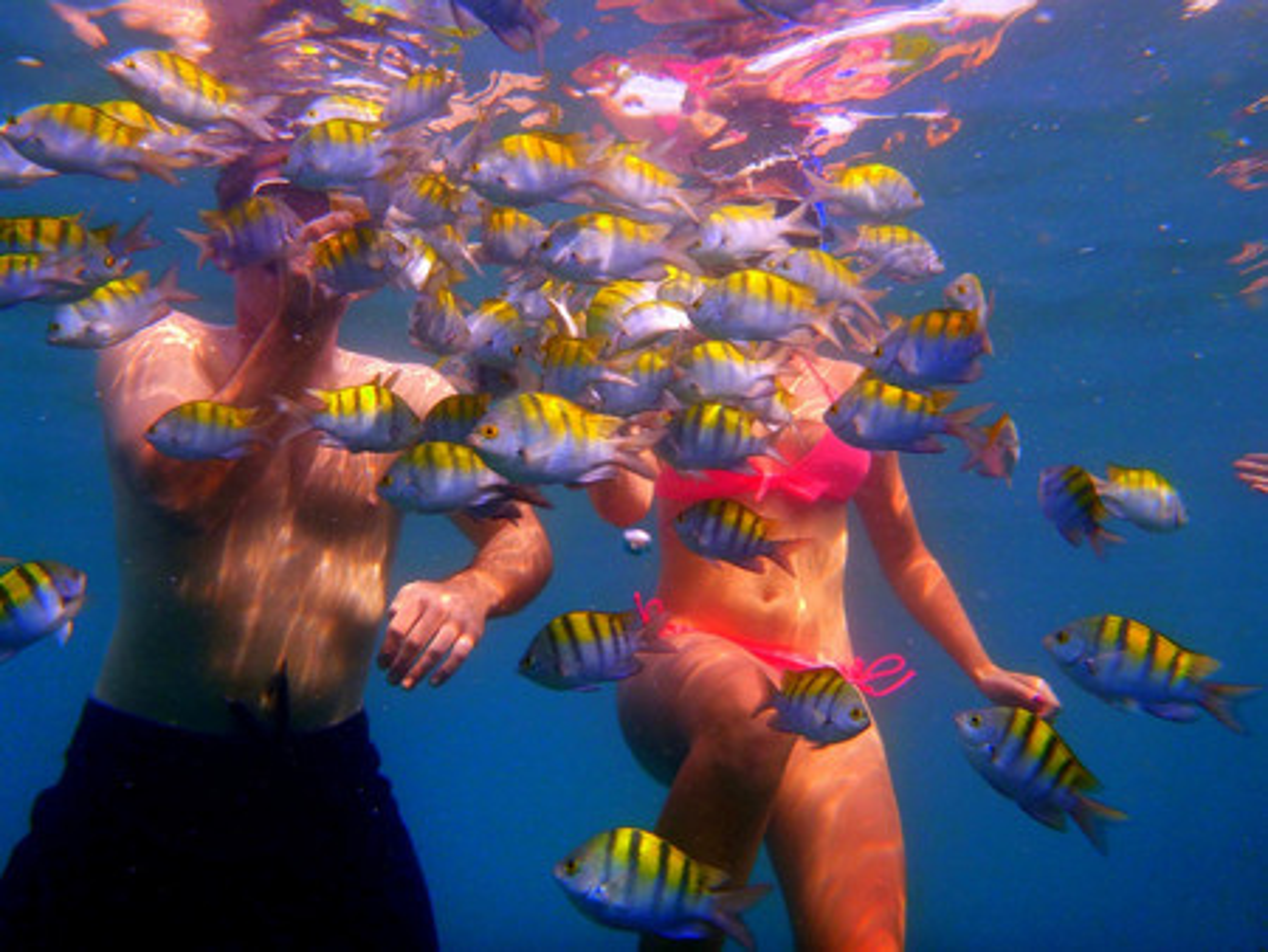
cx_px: 634
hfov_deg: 63.4
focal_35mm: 28
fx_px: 1026
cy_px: 476
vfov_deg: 49.8
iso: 100
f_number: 3.3
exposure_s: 1/250
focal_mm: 4.9
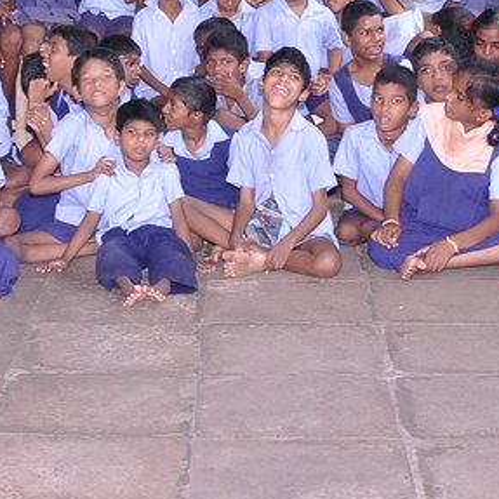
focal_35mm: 114
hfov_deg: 15.3
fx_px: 1851
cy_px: -66
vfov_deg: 14.9
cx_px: 136
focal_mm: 25
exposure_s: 1/125
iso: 500
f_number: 4.5
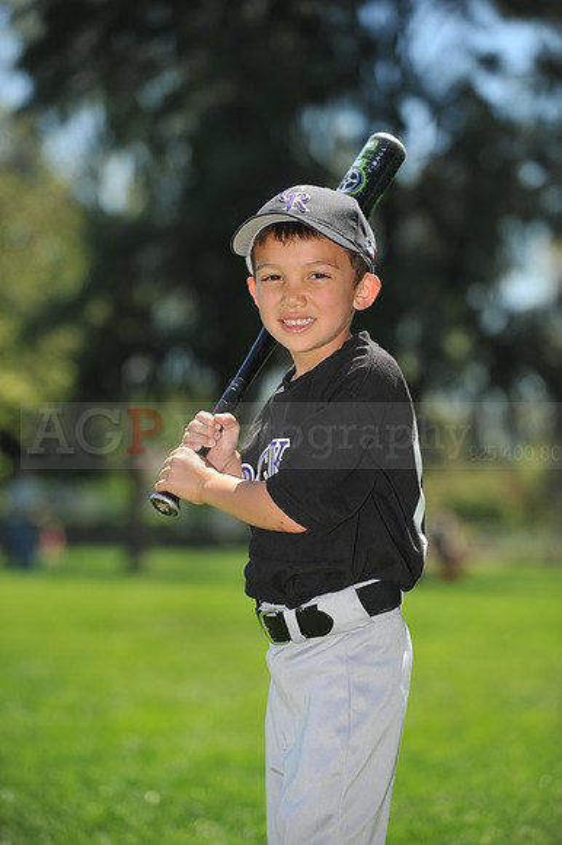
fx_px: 2813
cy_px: 422
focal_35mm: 120
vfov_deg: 17.1
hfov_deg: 11.4
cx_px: 281
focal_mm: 120
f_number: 4
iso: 200
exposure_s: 1/1250
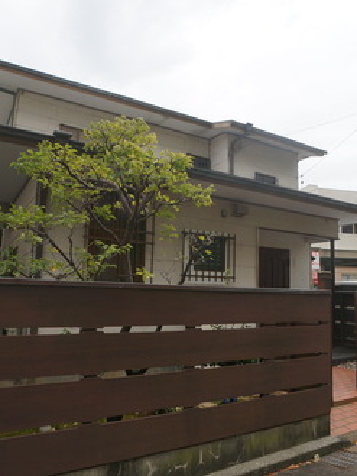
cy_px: 238
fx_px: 481
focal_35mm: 35
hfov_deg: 40.7
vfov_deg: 52.6
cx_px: 189
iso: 100
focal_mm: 16
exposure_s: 1/320
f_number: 4.5
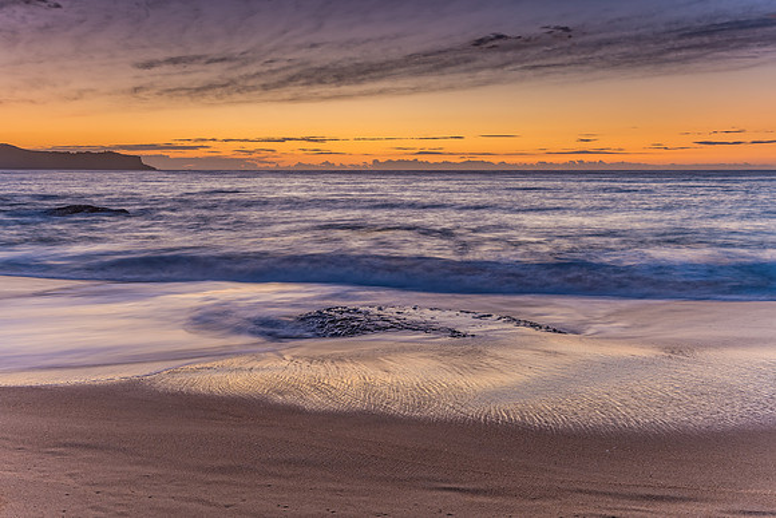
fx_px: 841
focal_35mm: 39
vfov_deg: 34.2
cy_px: 259
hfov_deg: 49.5
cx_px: 388
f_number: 8
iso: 50
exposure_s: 2
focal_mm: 26
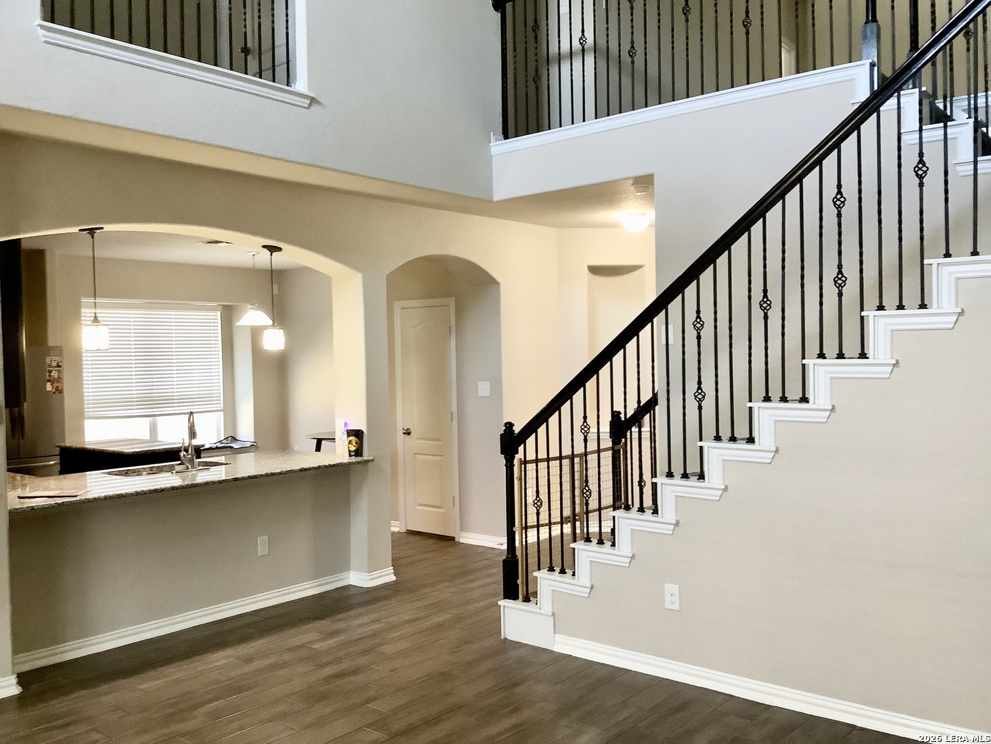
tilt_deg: -2.0
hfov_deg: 58.4
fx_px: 887
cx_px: 496
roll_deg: +0.6
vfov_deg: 45.4
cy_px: 372
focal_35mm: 31
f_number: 2.4
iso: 320
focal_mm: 3.3
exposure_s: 1/40
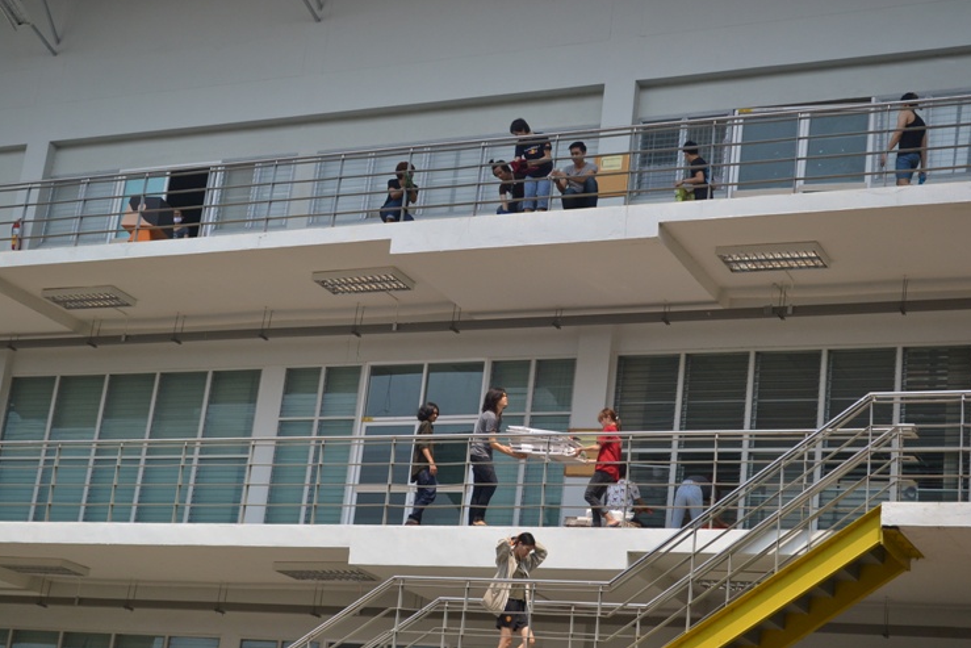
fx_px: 1807
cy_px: 322
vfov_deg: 20.3
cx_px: 491
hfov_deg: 30.1
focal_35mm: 67
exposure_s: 1/1600
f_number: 5.3
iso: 400
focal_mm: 44
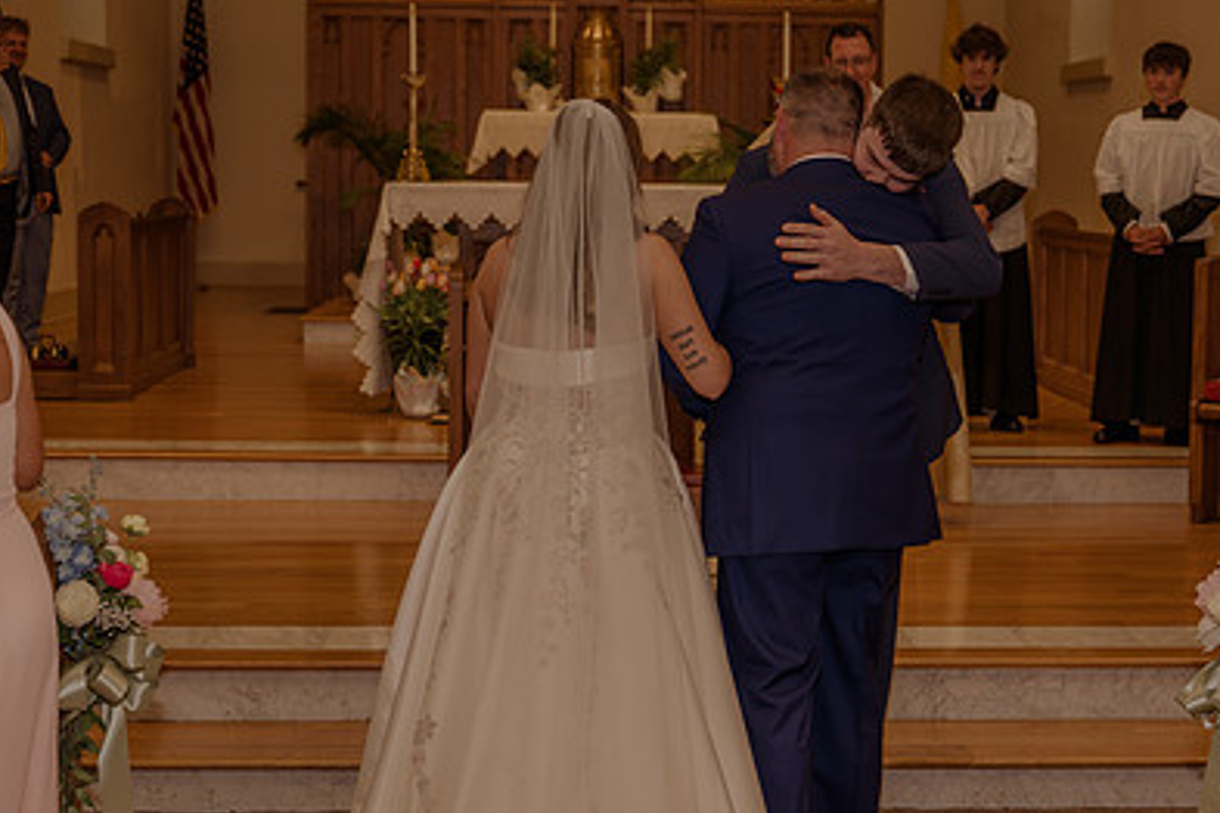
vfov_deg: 19.7
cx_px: 754
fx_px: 2338
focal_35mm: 69
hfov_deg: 29.1
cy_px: 346
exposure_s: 1/200
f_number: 3.2
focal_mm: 45
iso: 500
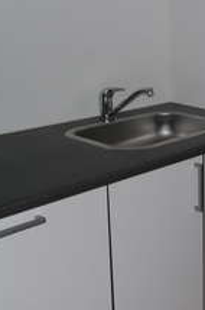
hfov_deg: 20.2
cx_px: 295
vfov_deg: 33.9
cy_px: 130
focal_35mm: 59
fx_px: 506
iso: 400
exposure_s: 1/40
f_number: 5.6
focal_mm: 20
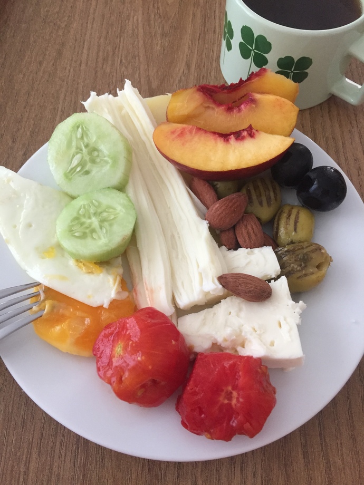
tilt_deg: -64.0
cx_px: 182
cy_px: 242
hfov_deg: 48.2
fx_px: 407
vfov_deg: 61.7
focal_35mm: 29
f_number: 2.2
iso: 200
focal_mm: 4.15
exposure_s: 1/33
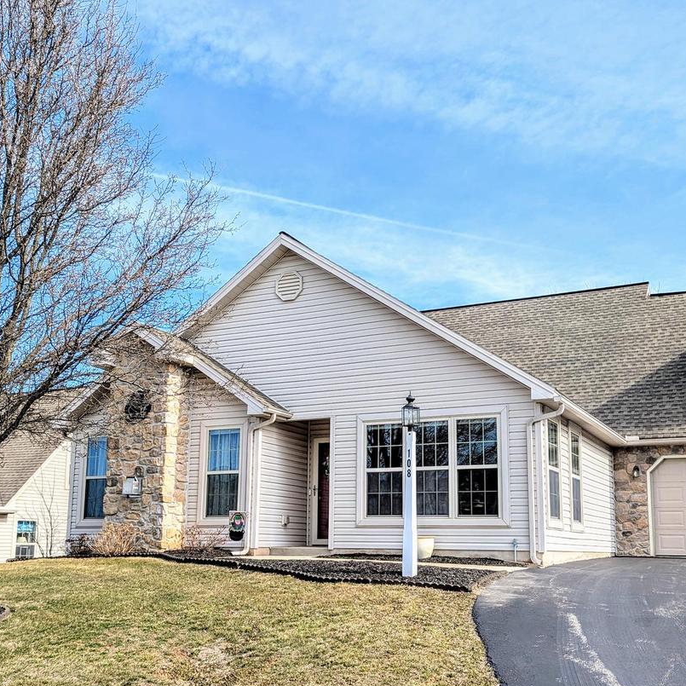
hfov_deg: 43.9
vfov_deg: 43.6
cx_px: 344
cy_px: 421
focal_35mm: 38
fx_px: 852
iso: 48
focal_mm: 6.81
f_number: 1.85
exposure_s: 1/1742
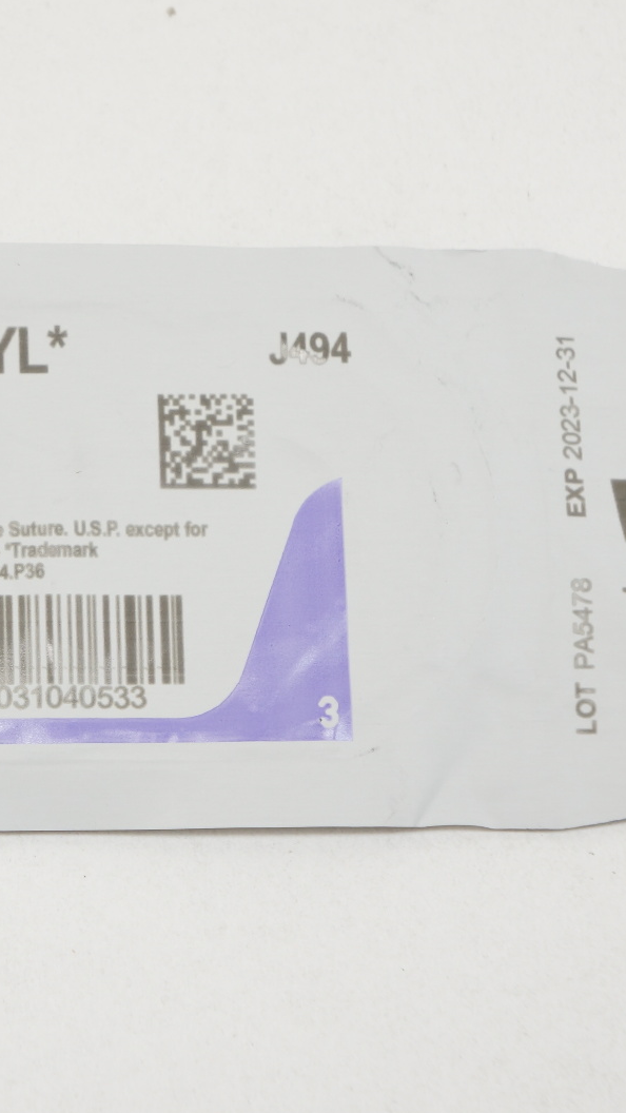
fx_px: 3860
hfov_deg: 9.2
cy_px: 556
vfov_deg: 16.4
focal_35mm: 131
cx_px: 12
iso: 400
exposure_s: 1/80
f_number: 6.3
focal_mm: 55
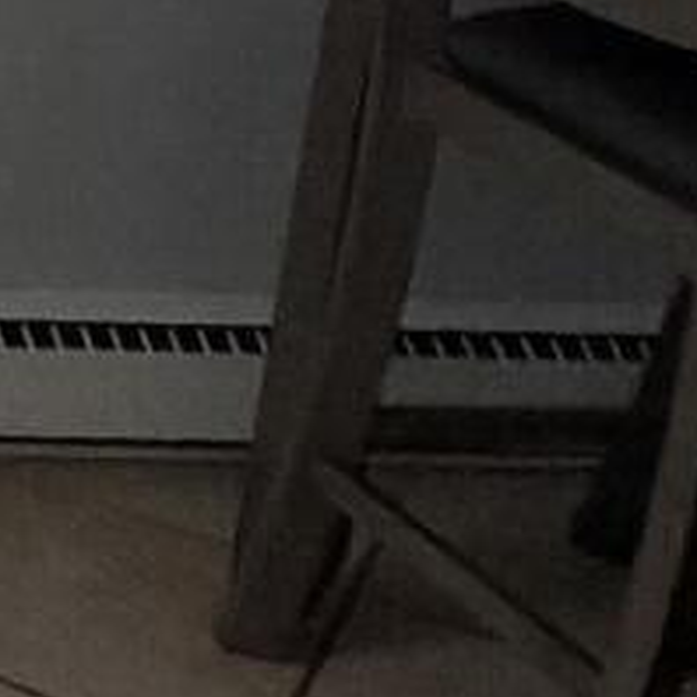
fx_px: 2848
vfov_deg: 12.7
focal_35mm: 125
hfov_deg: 8.9
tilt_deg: -10.0
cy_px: -542
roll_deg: +0.0
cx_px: -1823
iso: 320
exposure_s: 1/91
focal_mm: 2.22
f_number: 2.2
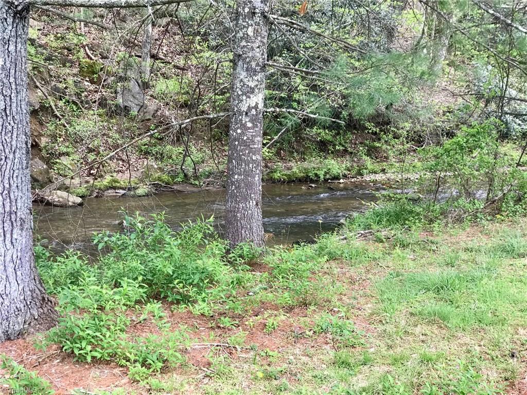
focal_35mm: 57
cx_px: 264
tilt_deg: -8.6
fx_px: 868
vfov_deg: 25.7
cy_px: 198
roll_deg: +0.0
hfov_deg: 33.8
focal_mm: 6.6
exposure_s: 1/94
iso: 64
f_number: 2.8
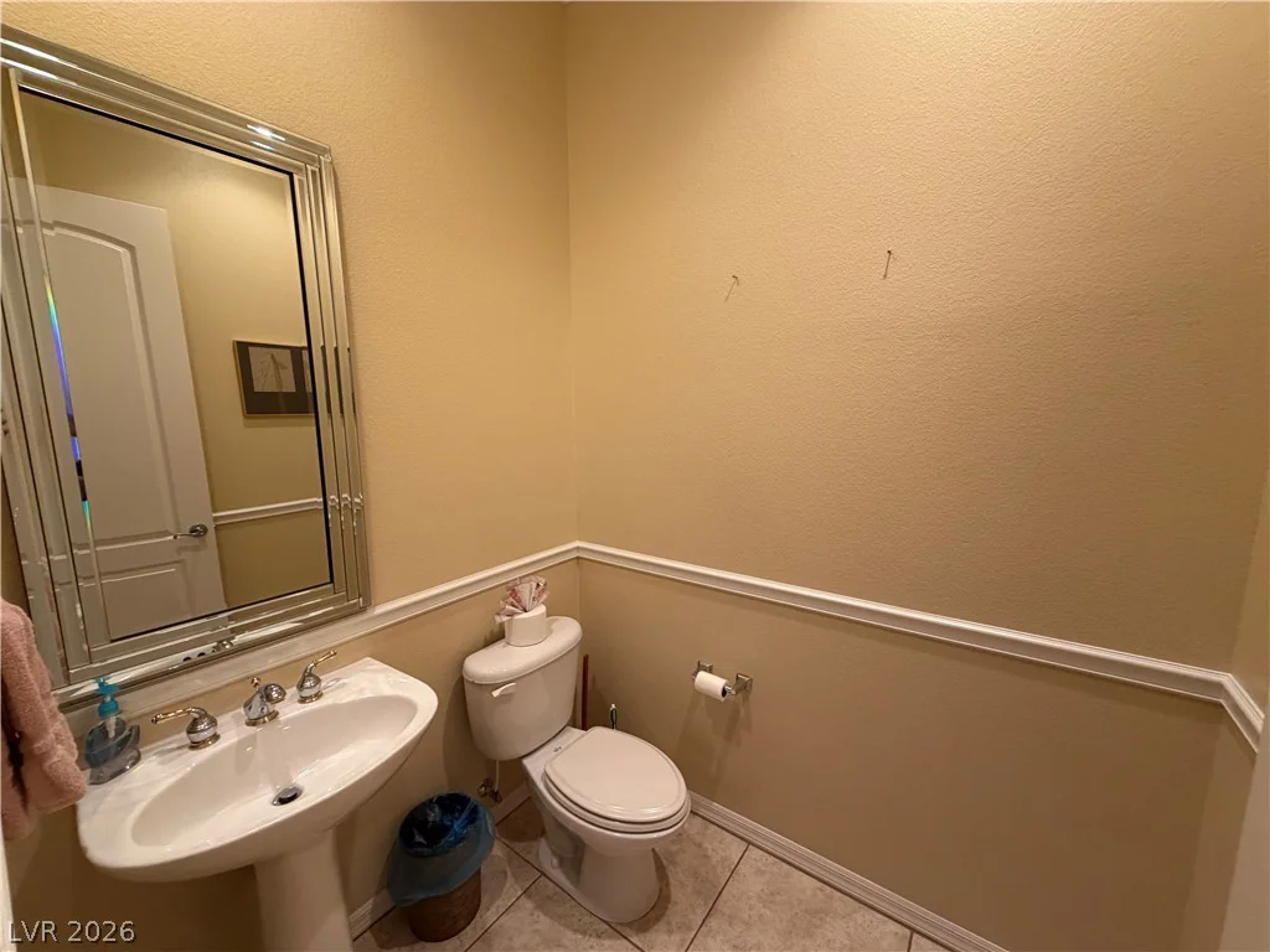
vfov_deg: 85.7
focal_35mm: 14
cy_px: 476
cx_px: 635
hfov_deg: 102.1
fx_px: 514
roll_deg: +0.8
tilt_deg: -9.1
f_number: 2.2
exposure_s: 1/60
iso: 320
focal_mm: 2.22
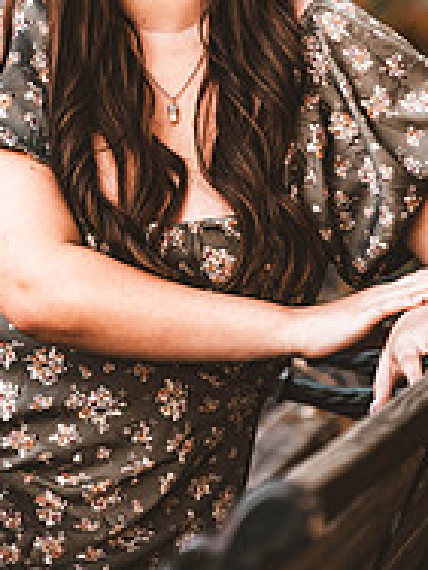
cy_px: 73
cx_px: 170
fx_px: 6446
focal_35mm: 391
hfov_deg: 3.8
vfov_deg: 5.1
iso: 400
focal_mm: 170
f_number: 2.8
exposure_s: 1/250
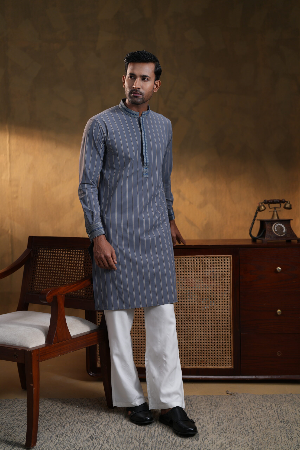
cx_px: 150
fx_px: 625
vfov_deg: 39.6
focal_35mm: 50
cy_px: 225
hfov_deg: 27.0
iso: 250
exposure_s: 1/125
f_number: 2.2
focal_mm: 50
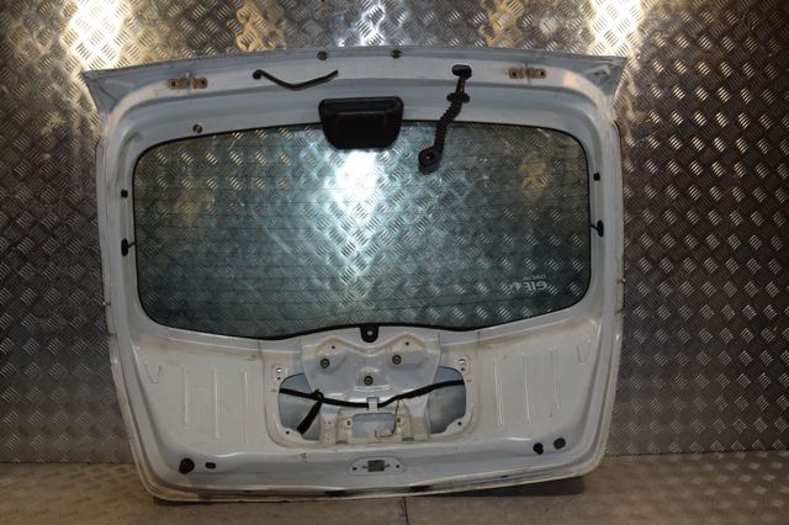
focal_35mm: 27
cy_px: 262
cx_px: 394
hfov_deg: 67.4
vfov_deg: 47.9
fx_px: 591
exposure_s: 1/200
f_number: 11
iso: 800
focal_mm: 18
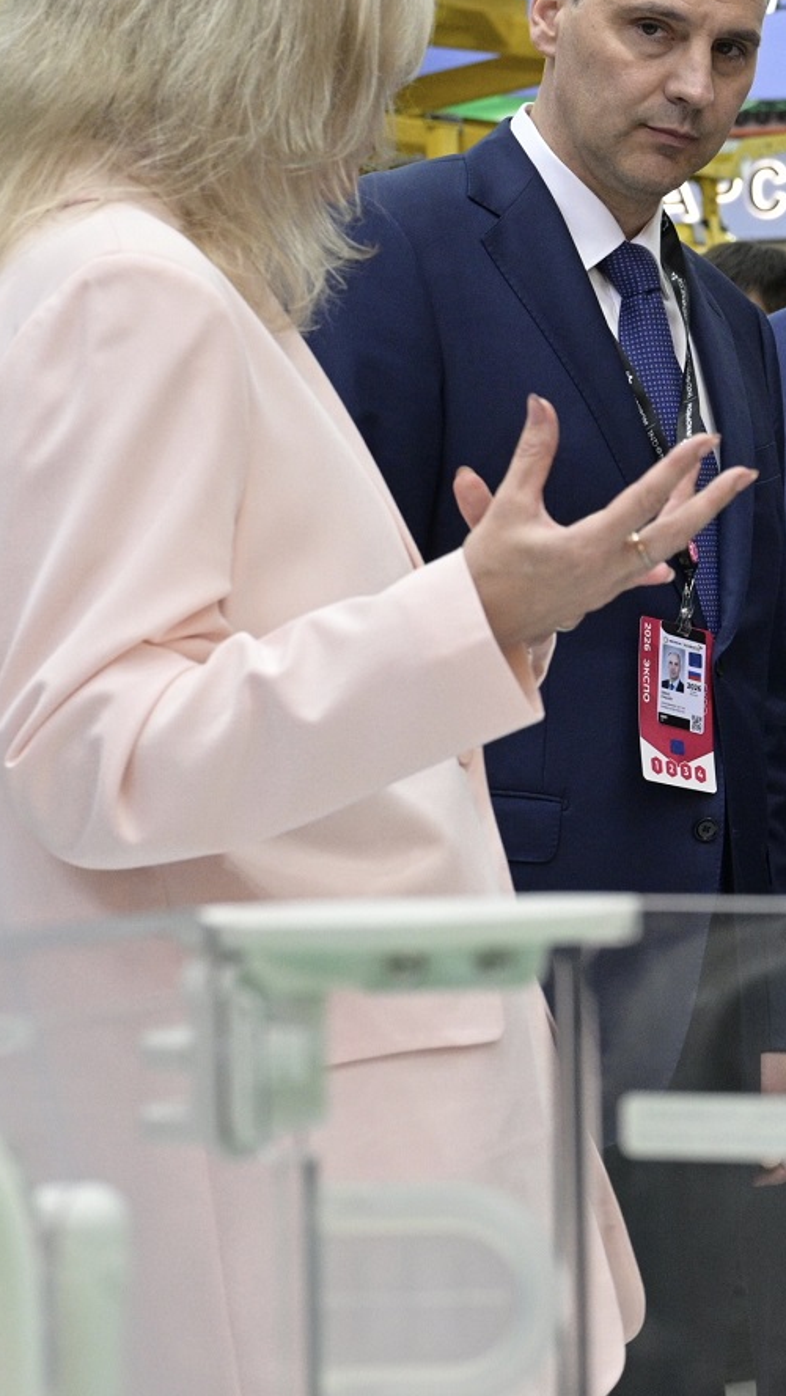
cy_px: 452
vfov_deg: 24.6
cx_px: 1214
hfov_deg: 13.2
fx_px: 3184
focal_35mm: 86
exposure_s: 1/320
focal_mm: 38
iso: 1600
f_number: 5
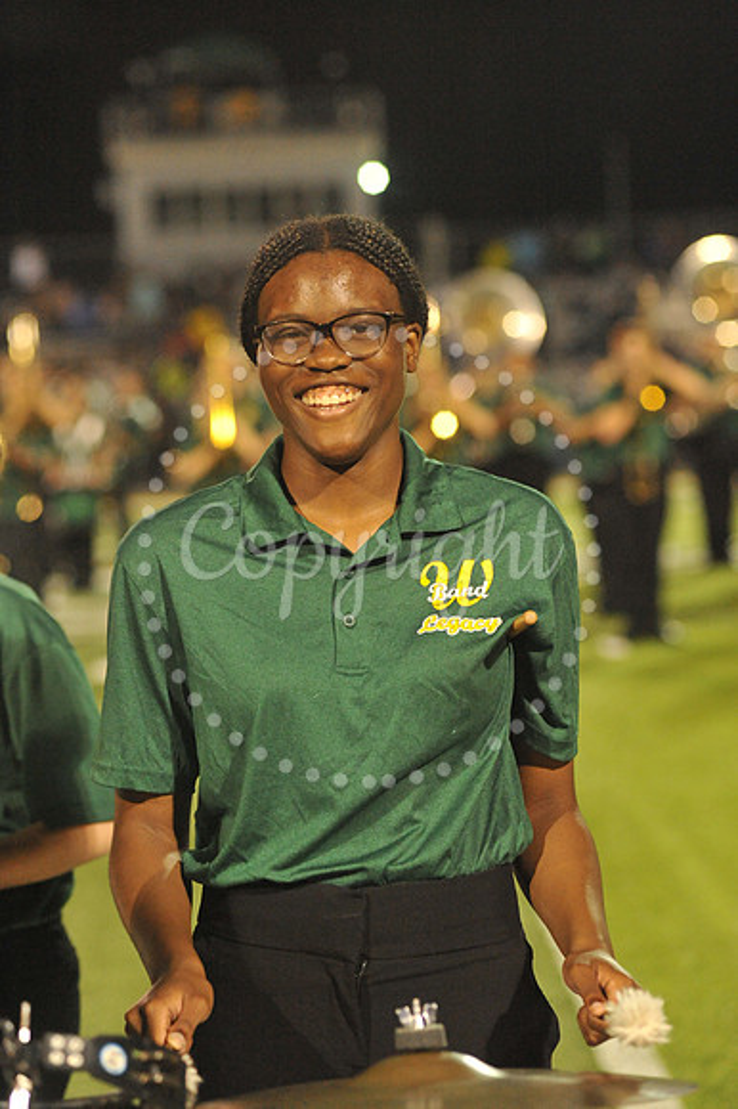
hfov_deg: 12.2
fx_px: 3448
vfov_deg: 18.3
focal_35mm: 112
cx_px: 369
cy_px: 554
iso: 6400
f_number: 4
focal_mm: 112
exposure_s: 1/250
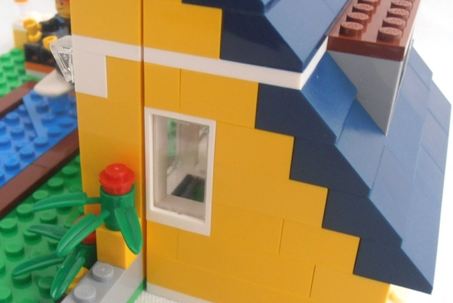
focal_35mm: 53
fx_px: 667
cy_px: 188
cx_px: 180
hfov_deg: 37.4
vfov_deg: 25.5
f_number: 3.9
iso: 125
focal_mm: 6.61
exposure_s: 1/13
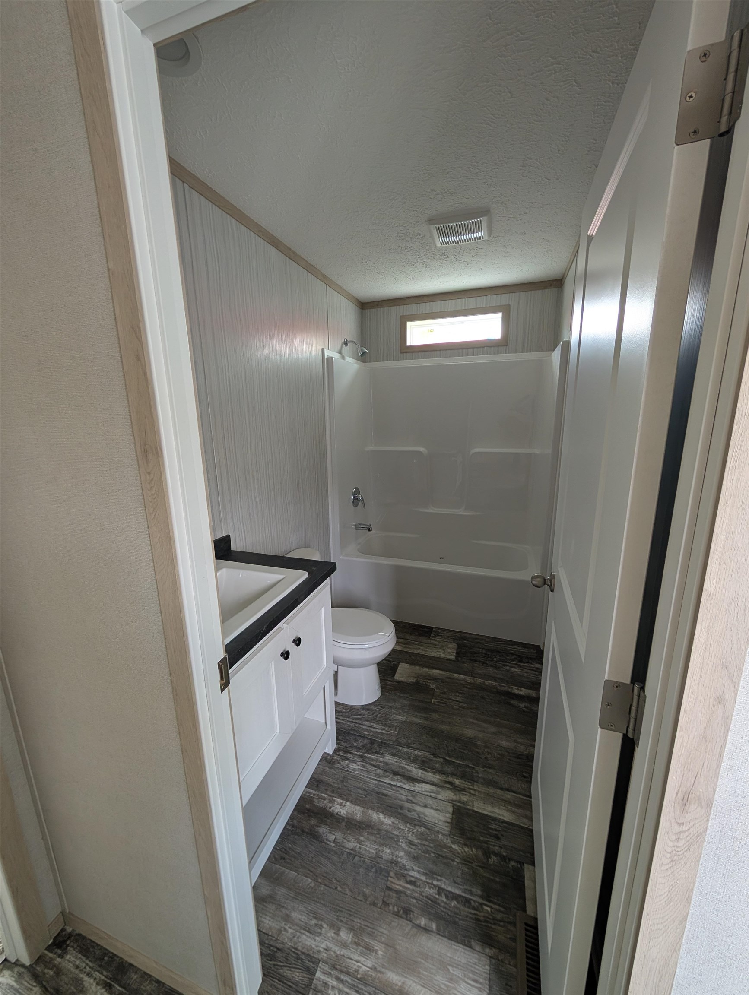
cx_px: 374
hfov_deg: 94.6
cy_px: 498
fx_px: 345
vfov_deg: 110.5
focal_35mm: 12
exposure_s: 1/54.4
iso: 55
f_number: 1.7
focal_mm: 2.02
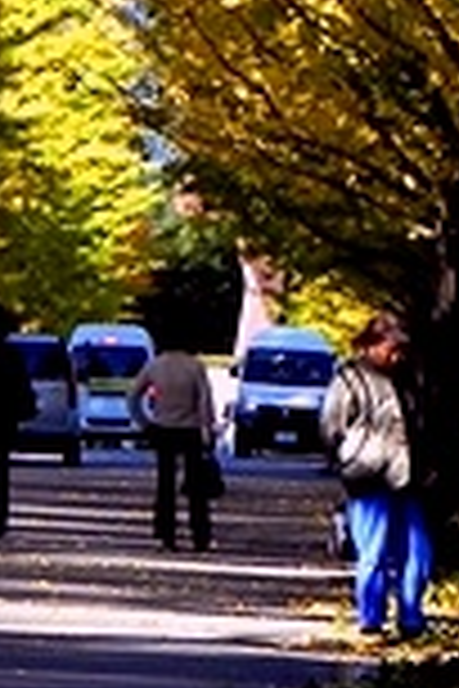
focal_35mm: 453
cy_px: -250
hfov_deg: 3.0
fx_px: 8663
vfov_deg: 4.5
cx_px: -428
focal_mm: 20.8
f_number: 5.6
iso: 160
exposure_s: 1/234
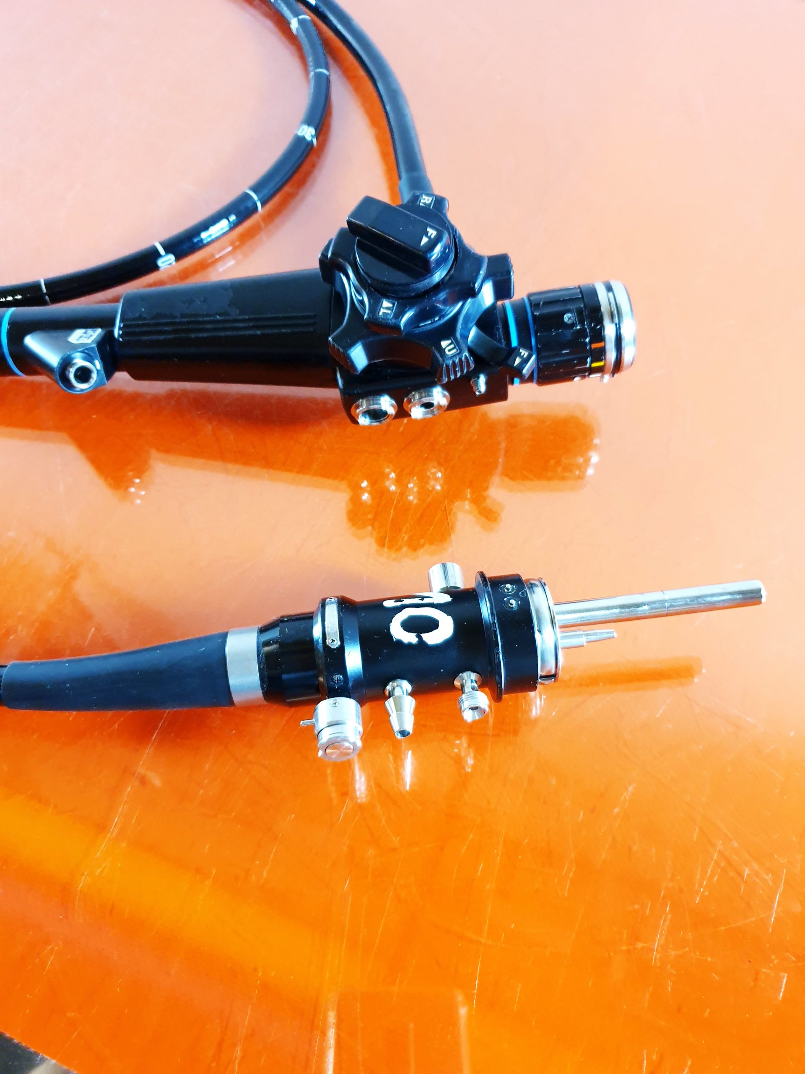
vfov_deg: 67.3
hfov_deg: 53.1
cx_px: 402
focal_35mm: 26
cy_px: 537
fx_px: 806
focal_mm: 4.3
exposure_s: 1/33
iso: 320
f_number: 1.5
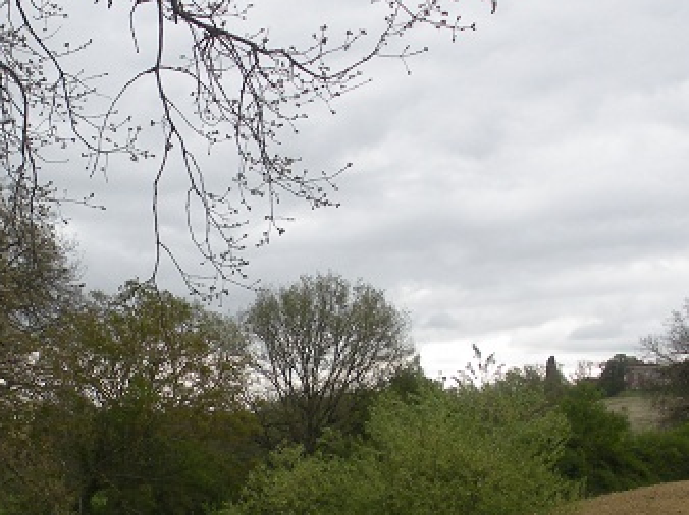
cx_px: 192
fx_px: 1691
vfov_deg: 17.2
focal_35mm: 85
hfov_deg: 22.9
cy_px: 410
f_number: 3.5
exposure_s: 1/165
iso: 64
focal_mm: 6.3
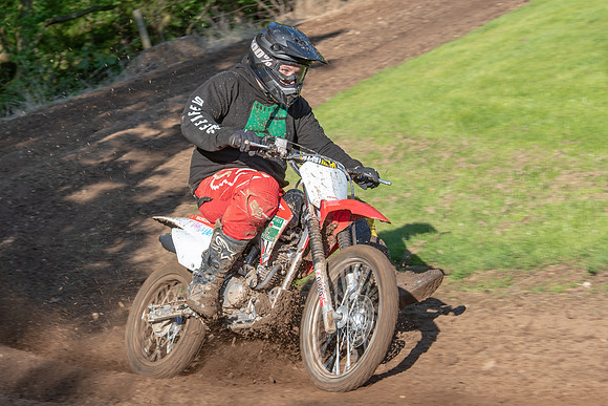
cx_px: 215
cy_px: 189
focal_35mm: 137
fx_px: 2318
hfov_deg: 14.9
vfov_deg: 10.0
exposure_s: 1/250
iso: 200
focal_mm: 95
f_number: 8
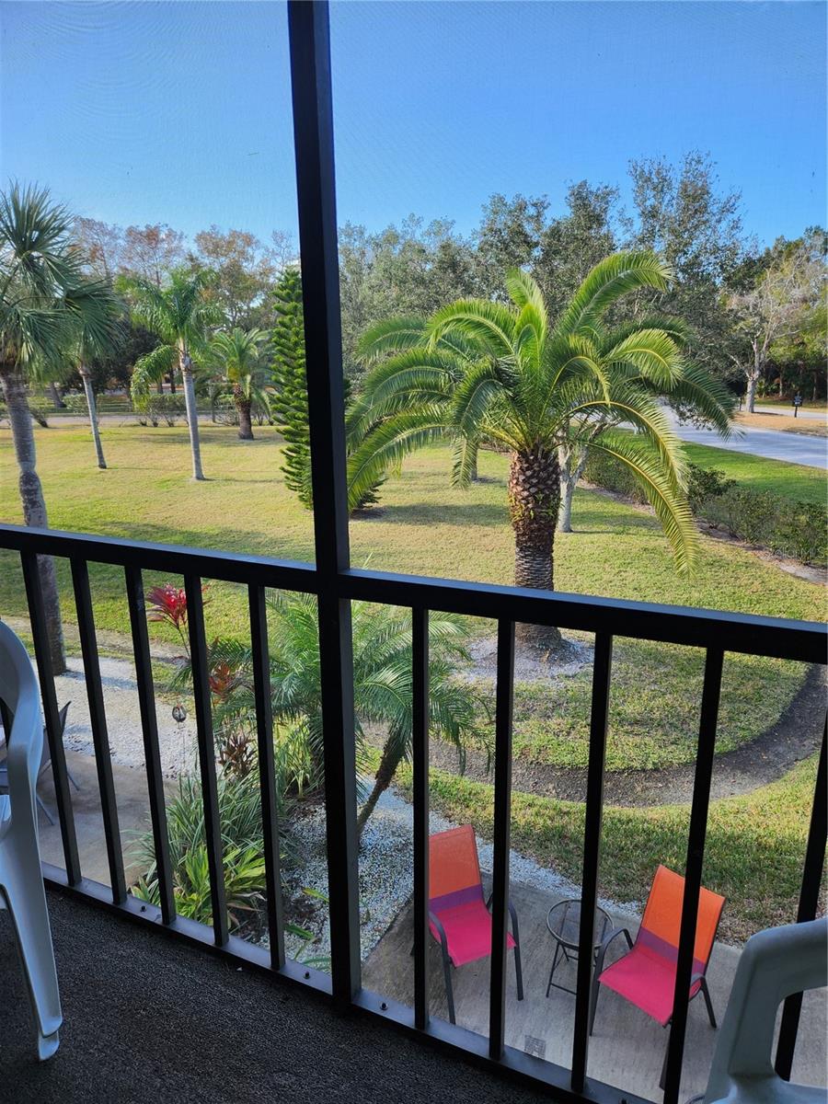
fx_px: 734
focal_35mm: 23
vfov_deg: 73.9
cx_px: 414
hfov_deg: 58.9
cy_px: 552
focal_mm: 5.4
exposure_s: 1/323
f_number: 1.8
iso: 20
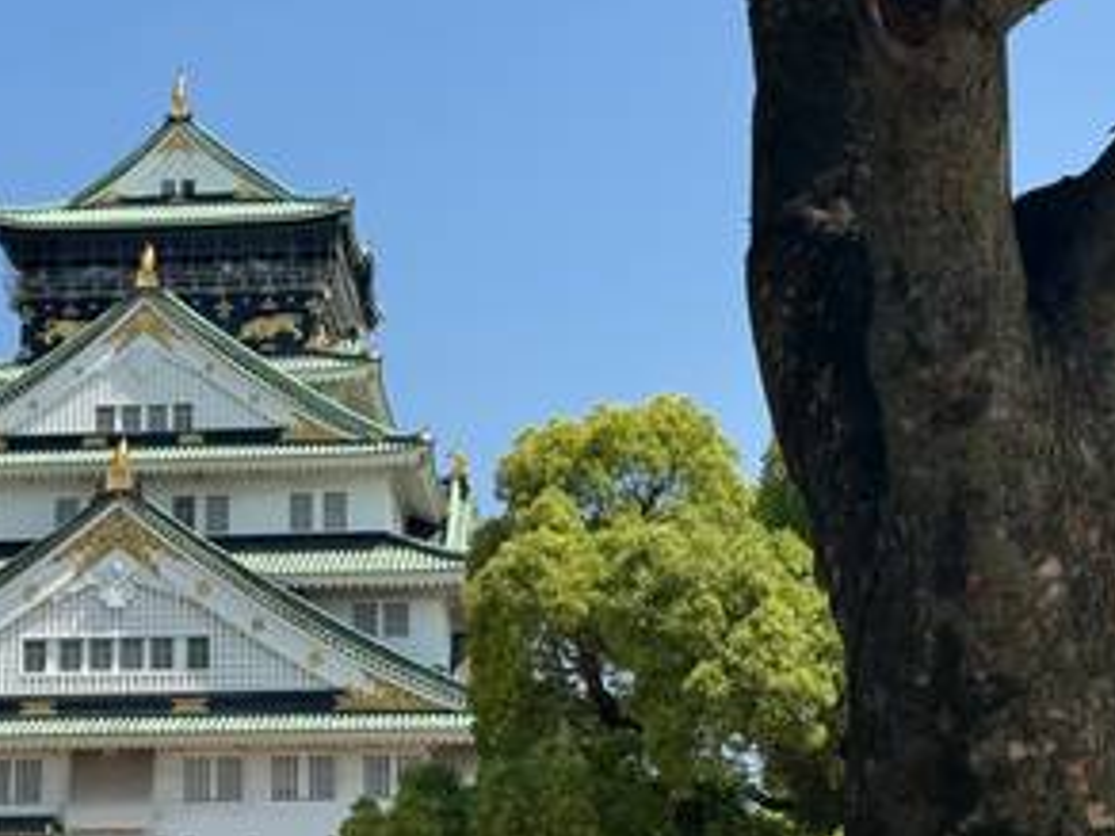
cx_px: 294
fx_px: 2545
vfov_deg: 18.6
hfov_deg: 24.5
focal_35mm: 79
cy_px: 347
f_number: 1.78
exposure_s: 1/4975
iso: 64
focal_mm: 6.76
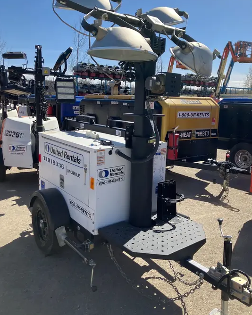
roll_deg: -2.7
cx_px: 123
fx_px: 280
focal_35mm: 30
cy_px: 144
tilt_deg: -6.1
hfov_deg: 48.5
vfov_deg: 58.7
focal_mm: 3.99
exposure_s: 1/1736
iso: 32
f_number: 1.8
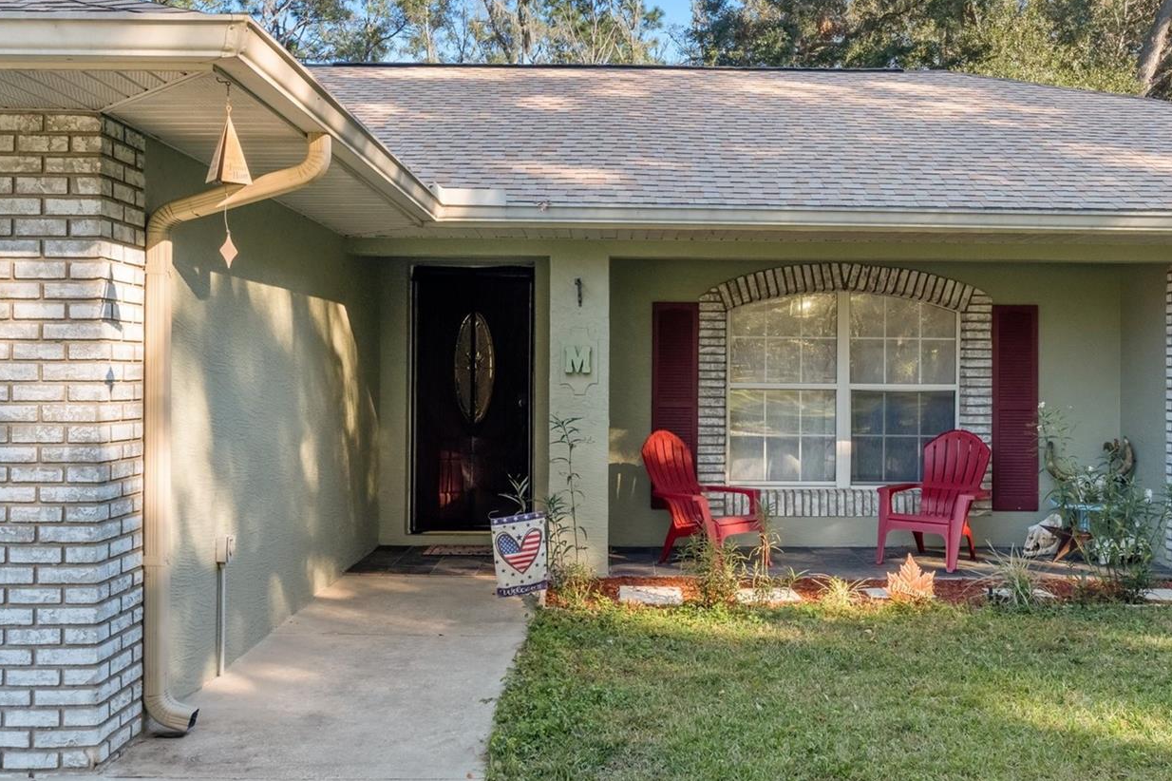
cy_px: 356
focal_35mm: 35
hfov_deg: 54.4
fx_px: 1139
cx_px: 643
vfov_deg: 37.8
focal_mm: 18
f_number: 8
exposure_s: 1/160
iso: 640
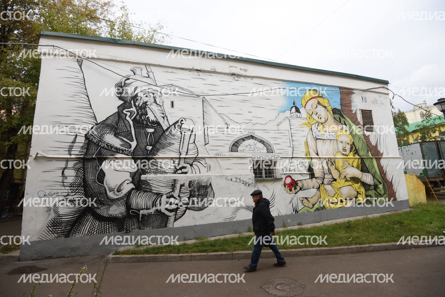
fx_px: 198
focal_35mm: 16
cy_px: 148
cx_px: 222
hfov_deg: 96.7
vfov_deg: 73.8
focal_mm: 16
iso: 64
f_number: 5
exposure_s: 1/200
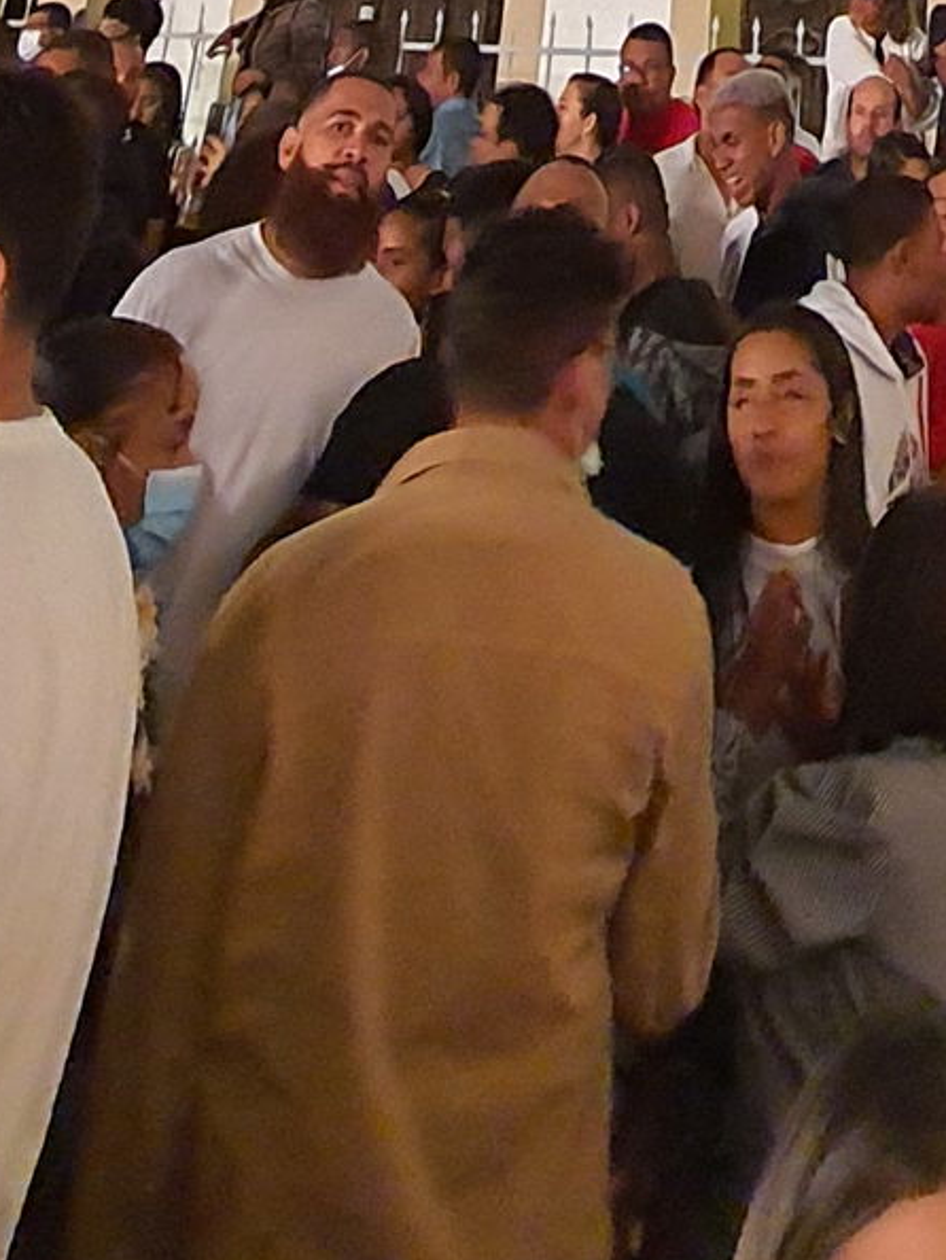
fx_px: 2039
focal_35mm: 56
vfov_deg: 19.9
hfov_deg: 25.0
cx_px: 921
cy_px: -1194
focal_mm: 1.74
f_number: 2.2
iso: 320
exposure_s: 1/30
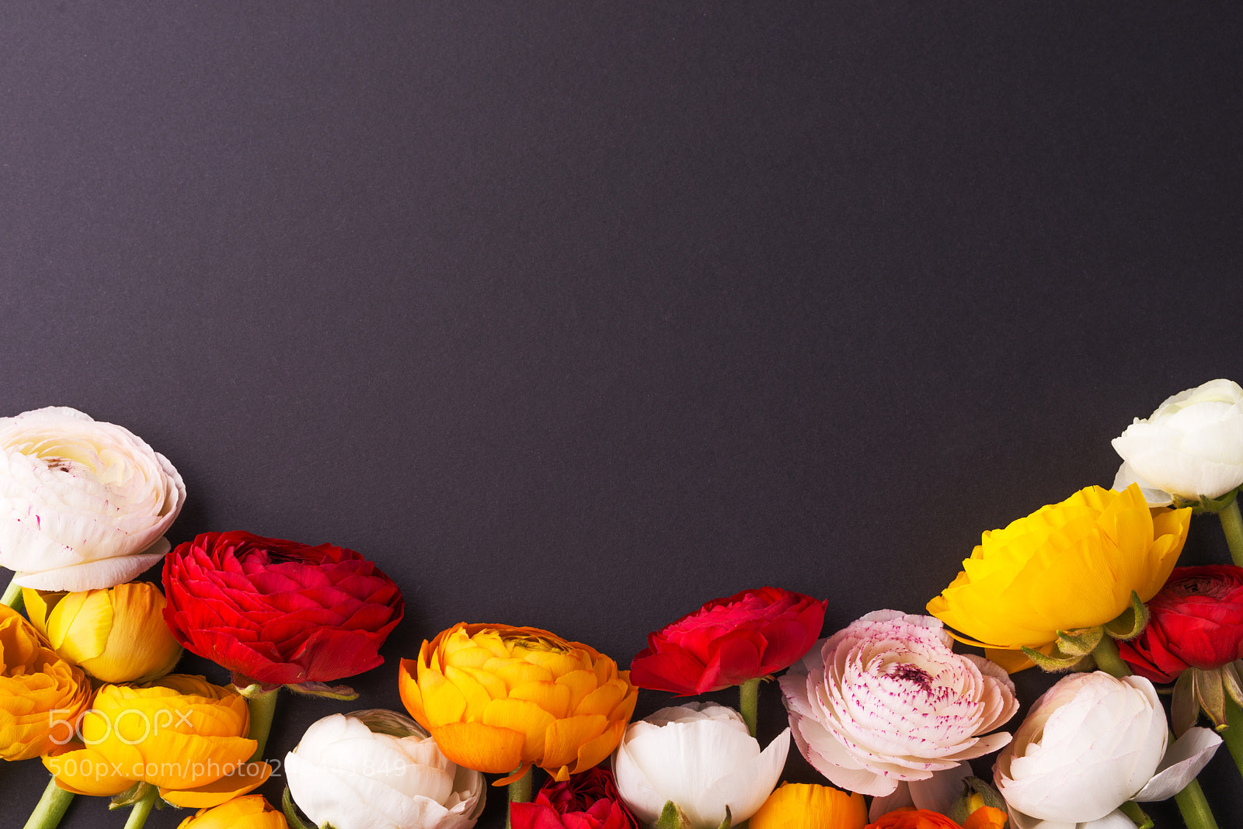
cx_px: 622
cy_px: 414
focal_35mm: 50
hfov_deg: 39.6
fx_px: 1727
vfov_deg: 27.0
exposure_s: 1/160
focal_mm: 50
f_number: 13
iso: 100
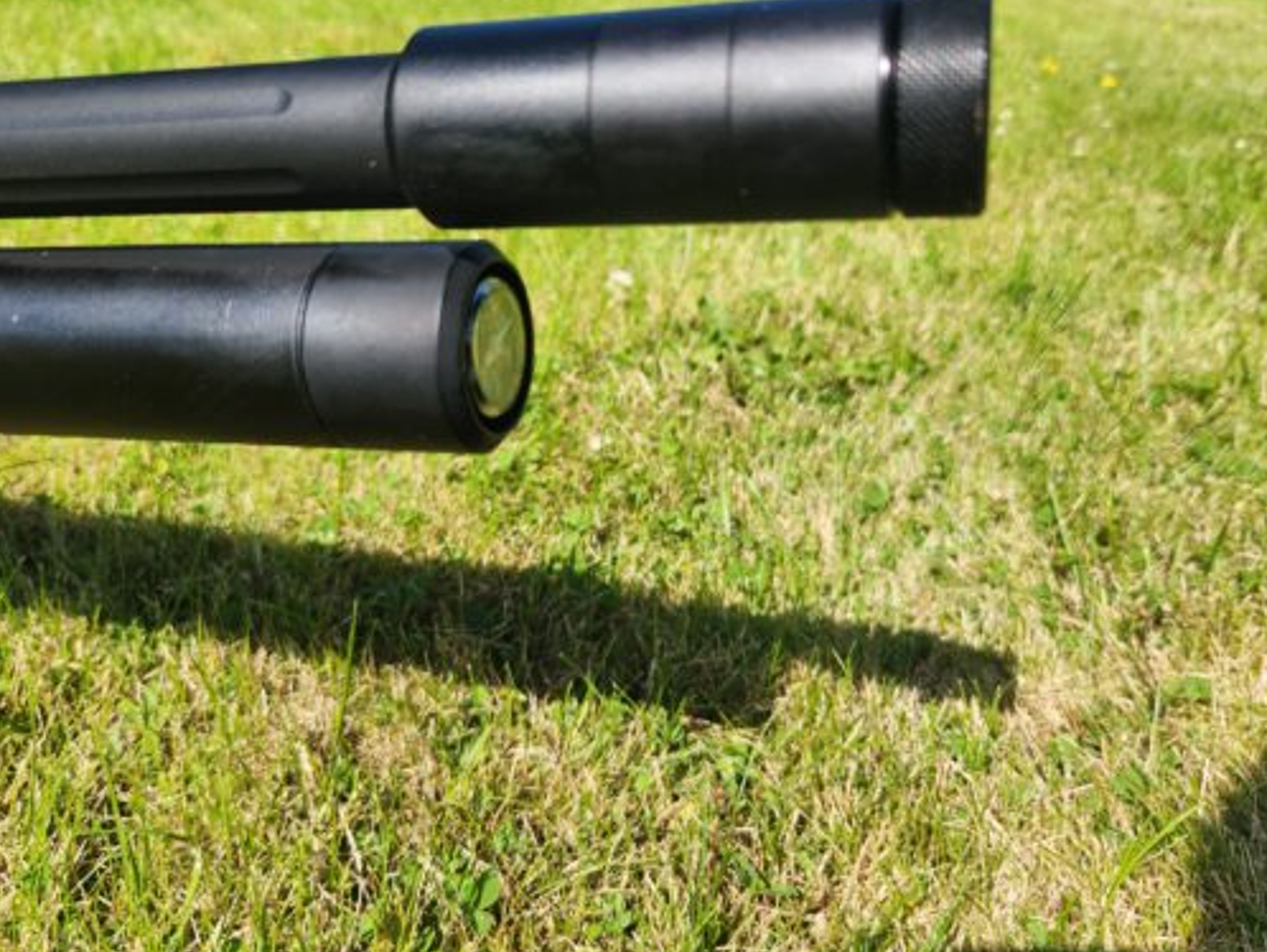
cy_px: 423
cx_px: 613
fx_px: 1099
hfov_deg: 59.9
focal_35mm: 30
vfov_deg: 46.7
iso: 20
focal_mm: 5.4
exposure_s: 1/1111
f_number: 1.8
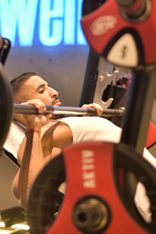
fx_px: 618
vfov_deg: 21.4
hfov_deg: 14.3
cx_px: 45
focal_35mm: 95
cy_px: 72
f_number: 1.8
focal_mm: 50
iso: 1000
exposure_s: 1/320
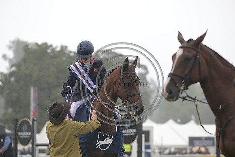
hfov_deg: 10.3
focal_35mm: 200
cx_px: 118
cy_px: 78
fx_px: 1306
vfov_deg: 6.9
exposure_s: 1/1250
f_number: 4.5
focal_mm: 200
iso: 1250
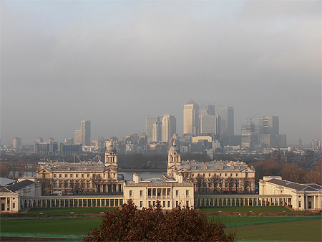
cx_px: 161
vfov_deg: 16.8
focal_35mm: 88
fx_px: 819
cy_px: 121
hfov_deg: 22.2
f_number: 5.1
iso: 80
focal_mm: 15.51
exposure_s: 1/200
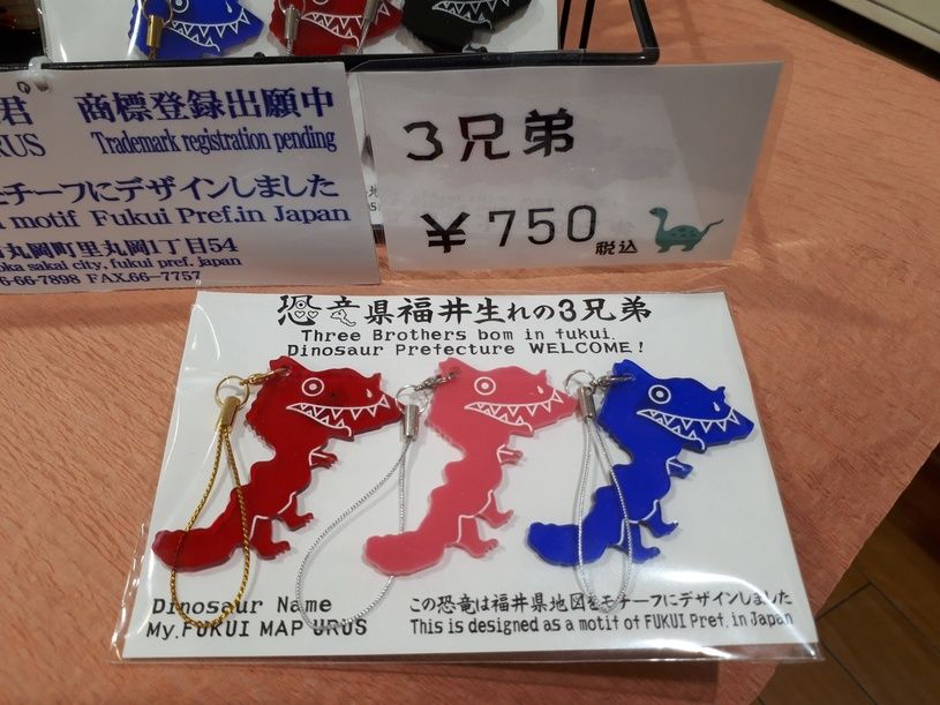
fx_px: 733
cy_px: 352
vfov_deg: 51.3
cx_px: 470
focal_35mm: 27
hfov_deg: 65.3
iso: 40
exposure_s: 1/33
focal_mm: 3.6
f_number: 1.9
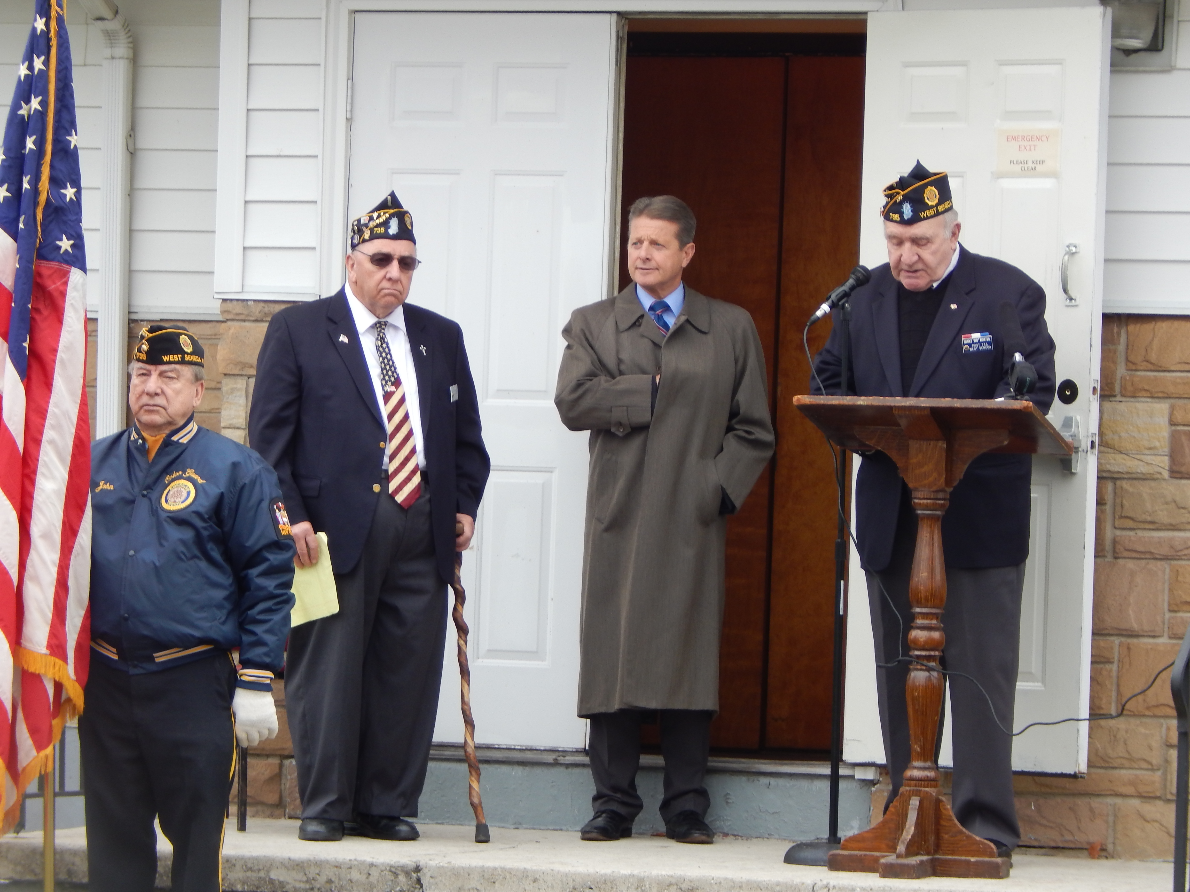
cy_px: 446
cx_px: 595
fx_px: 7185
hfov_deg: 9.5
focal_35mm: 209
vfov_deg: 7.1
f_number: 5.4
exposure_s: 1/60
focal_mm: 37.1
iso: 125
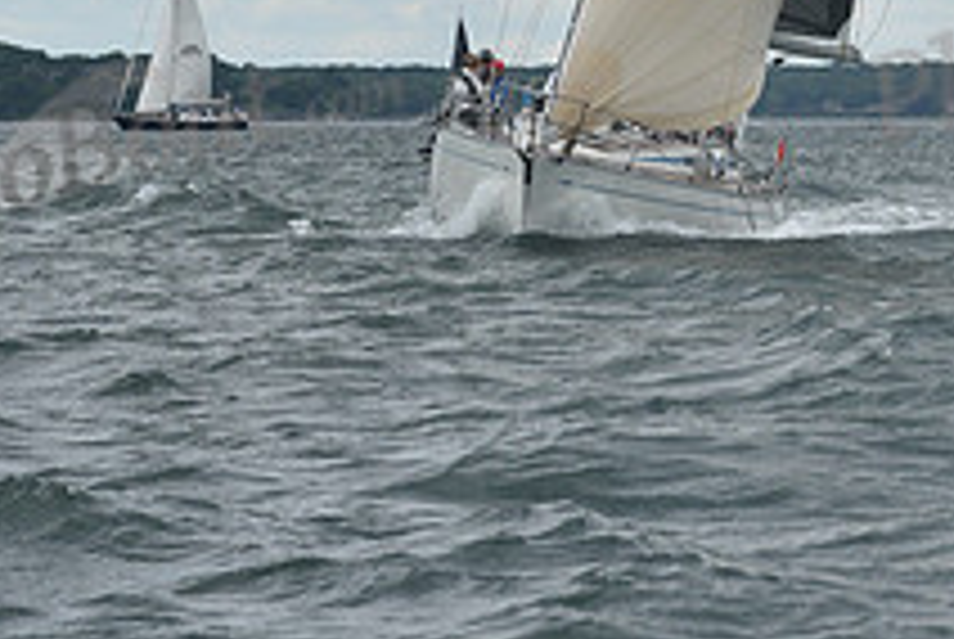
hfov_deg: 6.5
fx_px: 8412
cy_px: -598
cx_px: 637
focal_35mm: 317
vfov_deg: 4.3
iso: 250
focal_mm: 116
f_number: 8
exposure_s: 1/1000
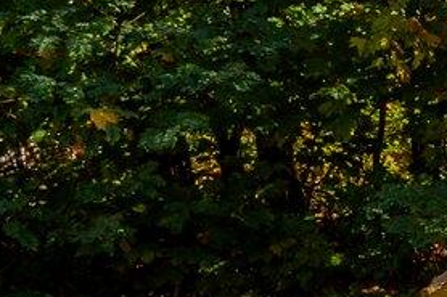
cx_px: 1481
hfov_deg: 10.1
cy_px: 105
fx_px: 1464
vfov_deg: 11.6
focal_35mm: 118
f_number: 9
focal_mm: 16
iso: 50
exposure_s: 1/320
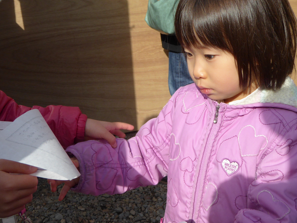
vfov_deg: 28.0
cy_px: 121
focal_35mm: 52
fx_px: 446
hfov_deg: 36.8
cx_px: 153
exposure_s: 1/1000
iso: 100
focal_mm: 5.8
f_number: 3.6
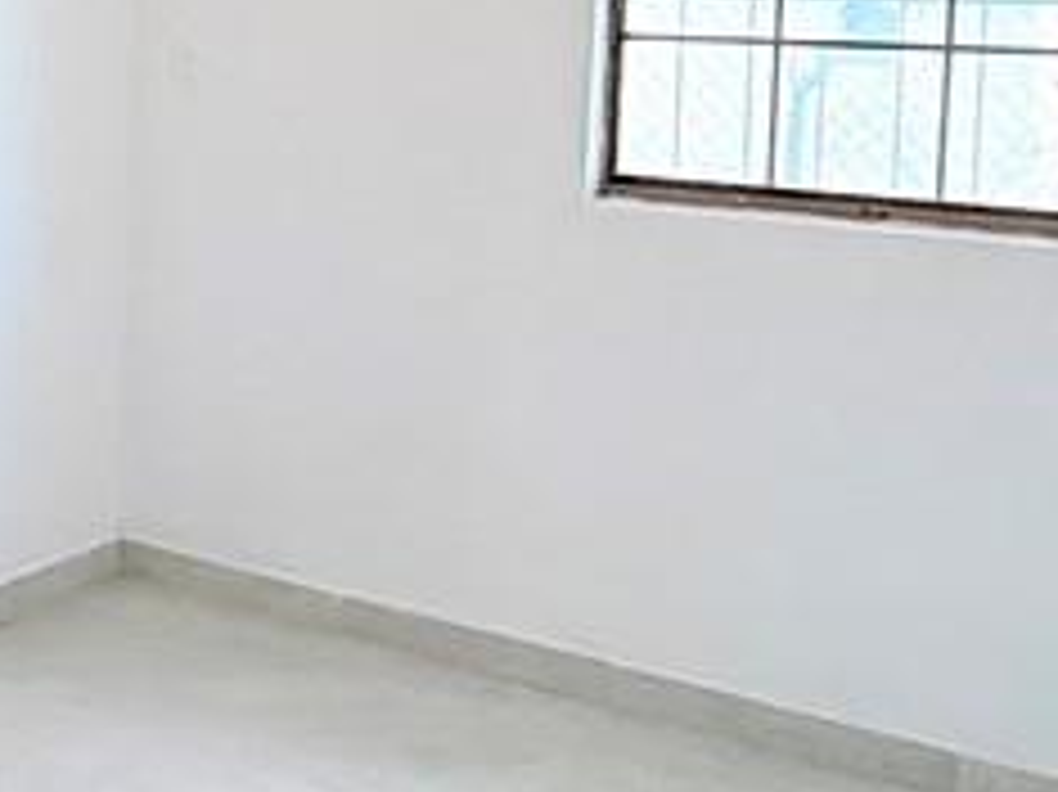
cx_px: -90
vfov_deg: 23.5
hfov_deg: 28.9
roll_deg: -1.5
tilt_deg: -3.5
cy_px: 117
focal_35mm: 61
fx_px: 1863
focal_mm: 2.22
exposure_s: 1/120
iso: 125
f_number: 2.2
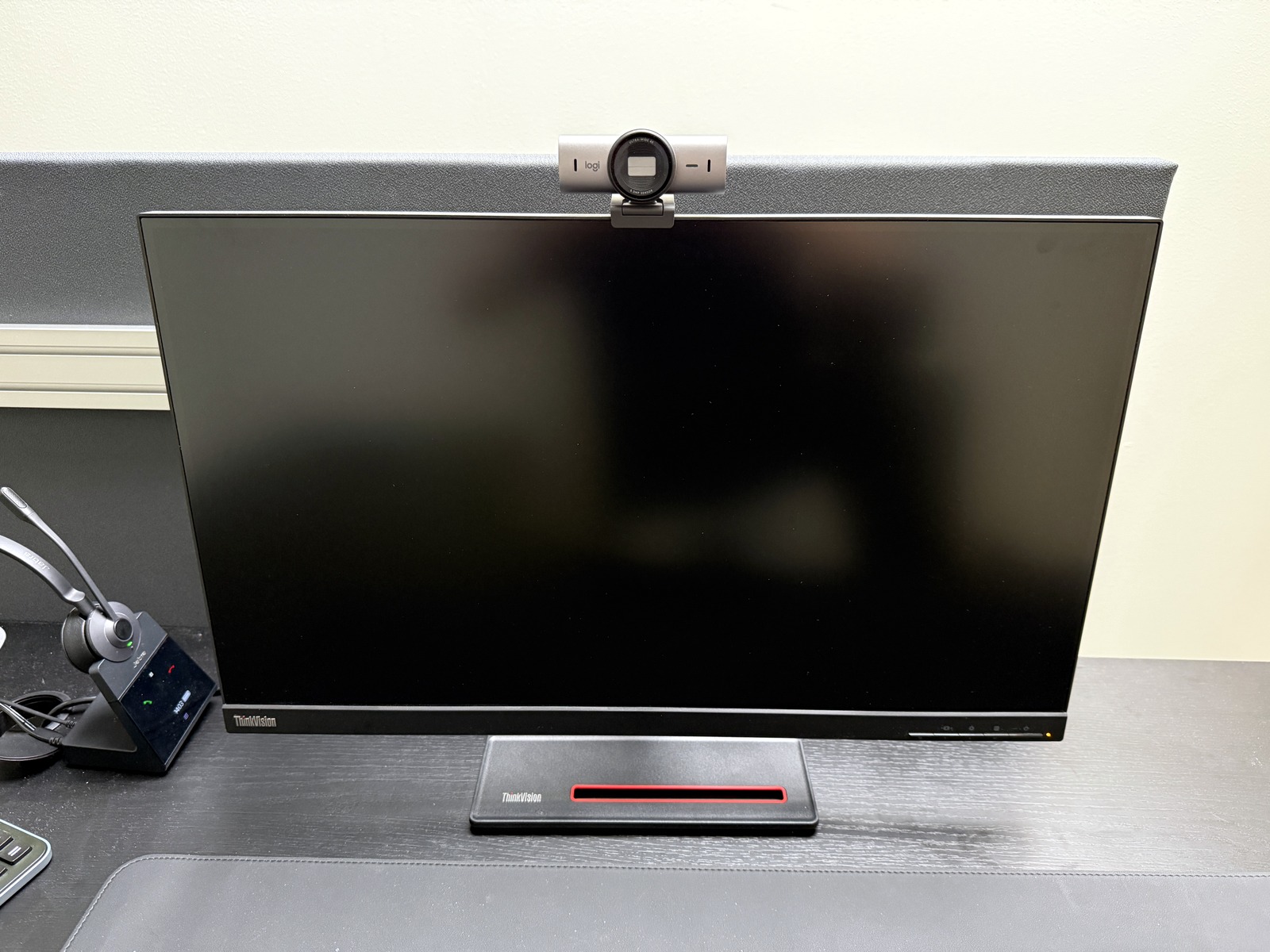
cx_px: 635
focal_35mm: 24
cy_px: 476
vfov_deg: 56.8
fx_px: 881
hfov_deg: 71.6
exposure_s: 1/60
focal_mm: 6.76
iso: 500
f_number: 1.78
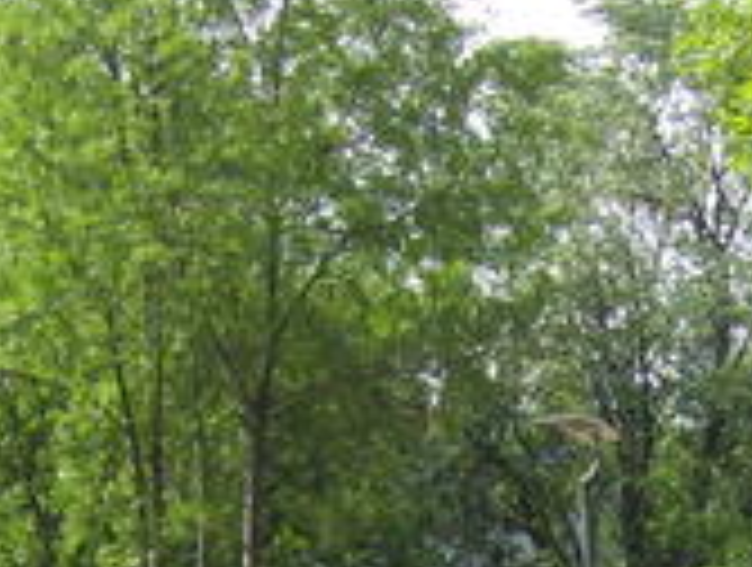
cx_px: 802
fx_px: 2808
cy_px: 918
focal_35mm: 129
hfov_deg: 14.9
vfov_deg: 11.0
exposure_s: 1/400
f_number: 2.7
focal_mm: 6
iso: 80
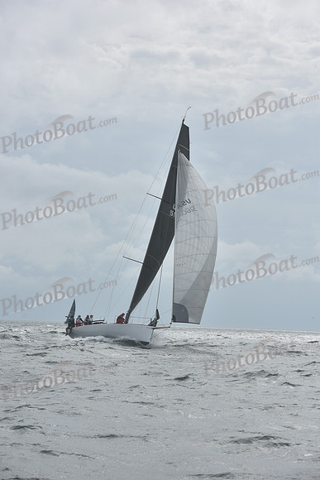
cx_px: 160
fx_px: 1399
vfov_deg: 19.5
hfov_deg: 13.0
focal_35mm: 105
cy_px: 240
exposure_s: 1/1250
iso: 200
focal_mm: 105
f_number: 7.1
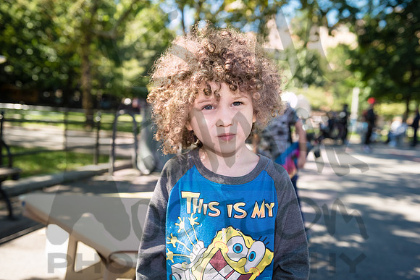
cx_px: 210
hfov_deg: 54.4
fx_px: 408
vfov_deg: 37.9
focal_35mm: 35
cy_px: 140
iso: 640
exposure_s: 1/1000
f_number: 4
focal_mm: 35
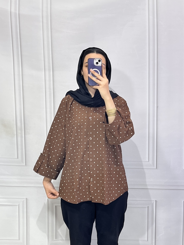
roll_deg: +0.3
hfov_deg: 53.1
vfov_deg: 67.3
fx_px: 184
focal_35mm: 26
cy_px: 122
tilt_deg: -6.9
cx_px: 92
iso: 125
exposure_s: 1/100
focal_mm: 5.1
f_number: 1.6
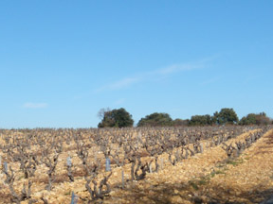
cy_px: 182
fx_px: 591
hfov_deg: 25.3
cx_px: 32
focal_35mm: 75
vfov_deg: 19.3
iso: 80
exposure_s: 1/200
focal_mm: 6.4
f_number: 8.5
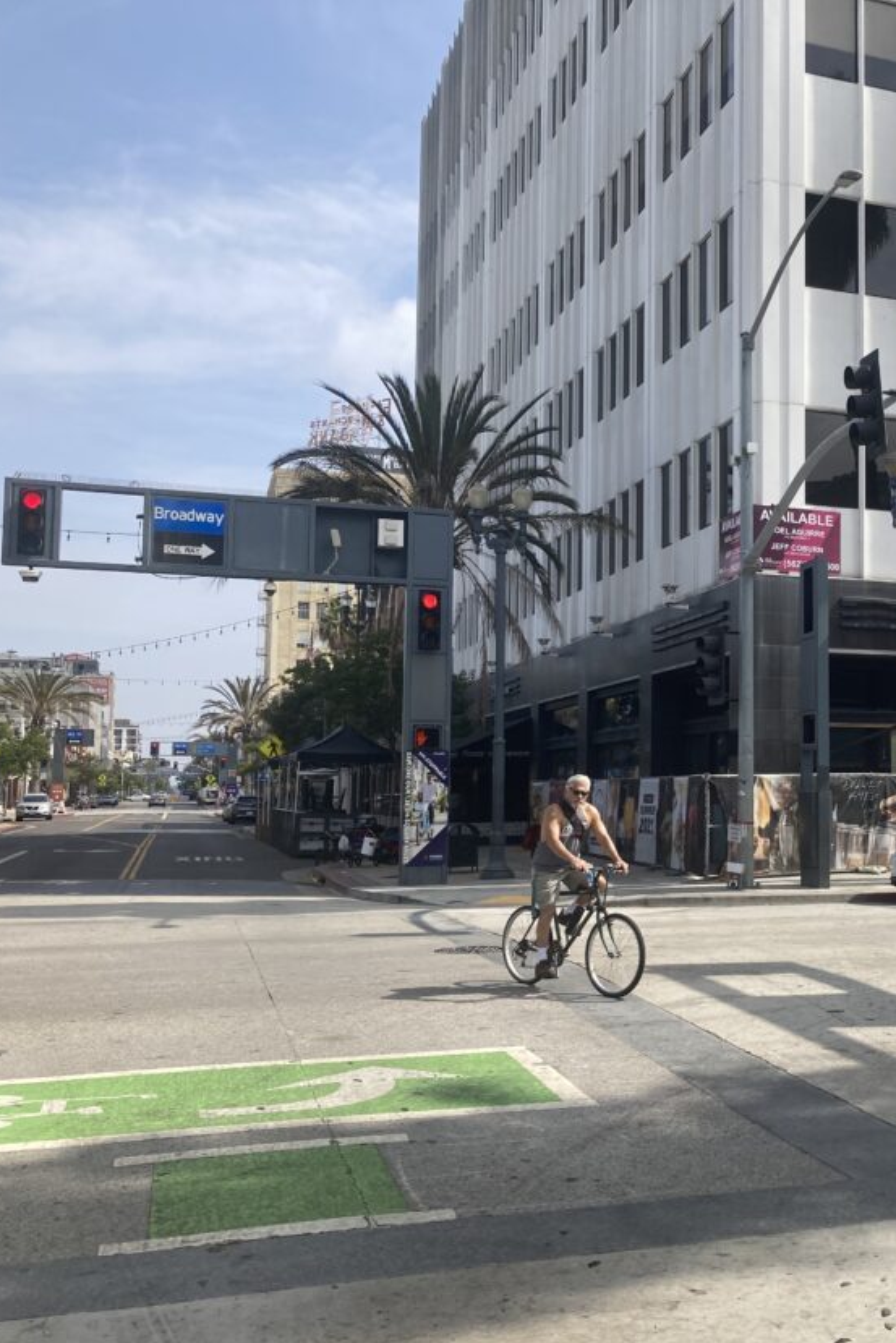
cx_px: 862
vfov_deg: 49.5
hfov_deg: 32.0
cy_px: 673
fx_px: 1455
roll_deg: -0.1
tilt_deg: +6.0
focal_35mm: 39
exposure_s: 1/1946
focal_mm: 3.99
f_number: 1.8
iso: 20
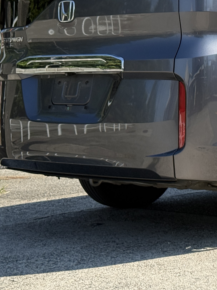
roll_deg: +0.4
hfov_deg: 12.0
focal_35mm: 119
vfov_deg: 16.4
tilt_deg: +2.3
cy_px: 42
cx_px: 297
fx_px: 994
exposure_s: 1/2865
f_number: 1.78
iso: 80
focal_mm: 6.76
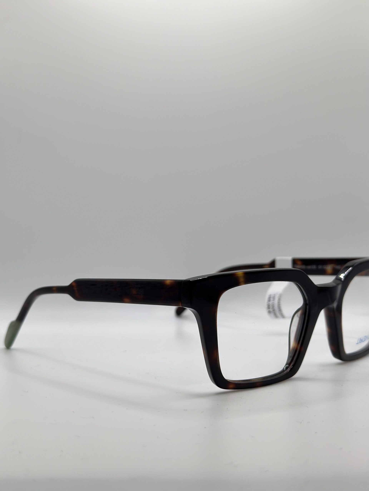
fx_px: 682
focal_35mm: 48
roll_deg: -2.9
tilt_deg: -16.3
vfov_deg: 39.7
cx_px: 184
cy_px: 246
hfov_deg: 30.3
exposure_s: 1/980
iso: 80
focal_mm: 6.86
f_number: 1.78
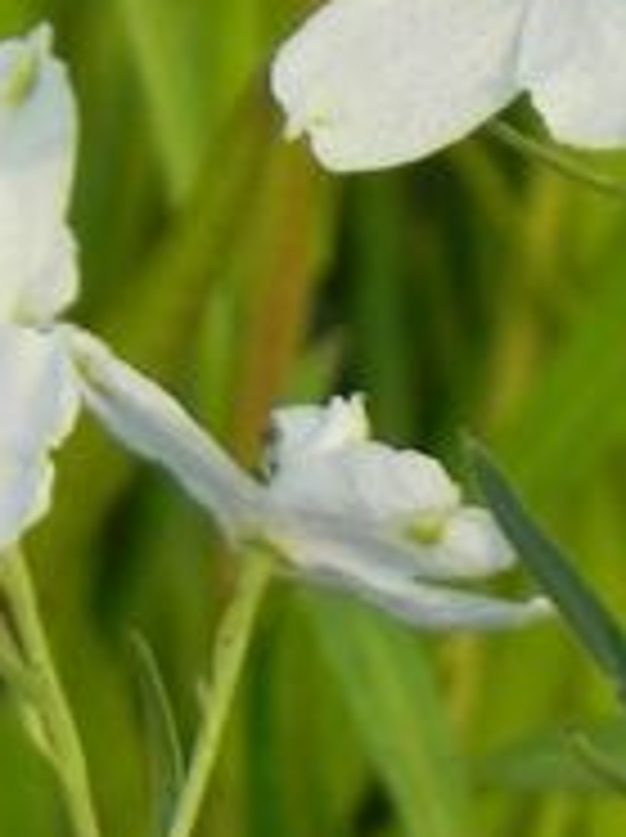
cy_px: 1116
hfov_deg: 1.4
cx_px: 324
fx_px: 25690
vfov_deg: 1.9
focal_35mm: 1063
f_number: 5
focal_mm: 44
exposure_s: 1/160
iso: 160
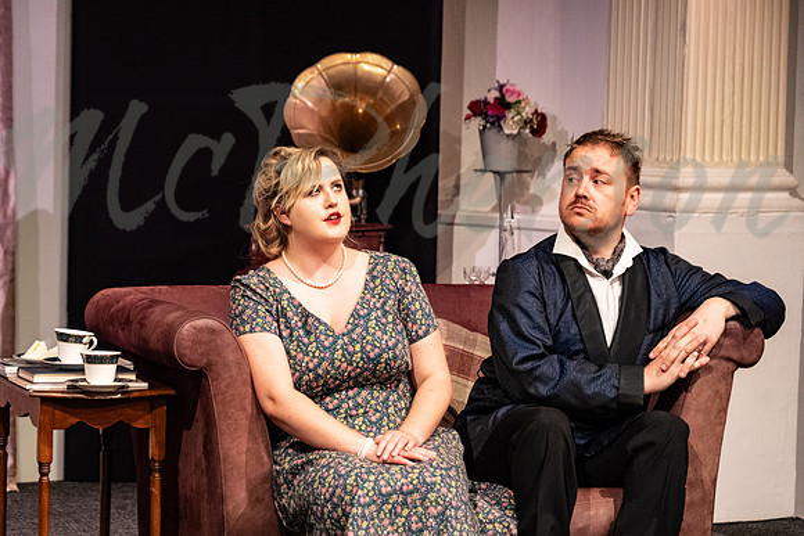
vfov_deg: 11.4
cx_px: 379
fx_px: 2687
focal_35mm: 120
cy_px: 299
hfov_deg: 17.0
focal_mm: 71.5
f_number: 3.2
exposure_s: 1/250
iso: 2500
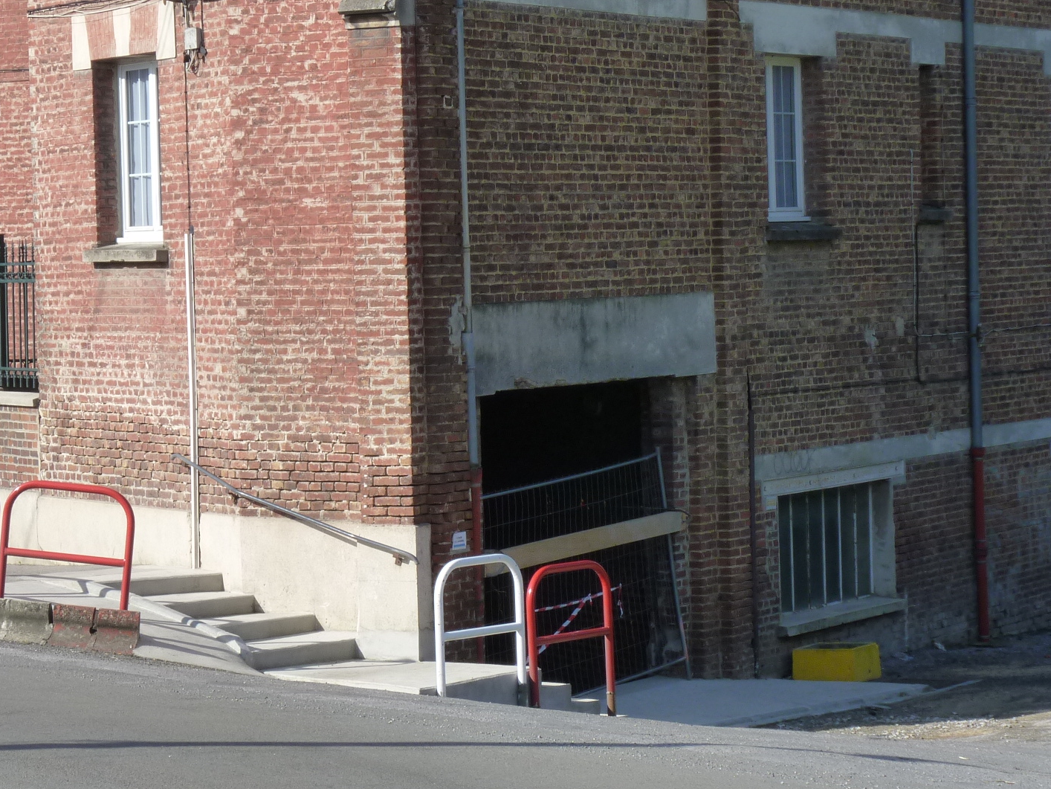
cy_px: 352
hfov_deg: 15.6
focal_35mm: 126
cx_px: 325
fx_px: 3826
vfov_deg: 11.8
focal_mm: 15.5
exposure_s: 1/250
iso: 125
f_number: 5.6
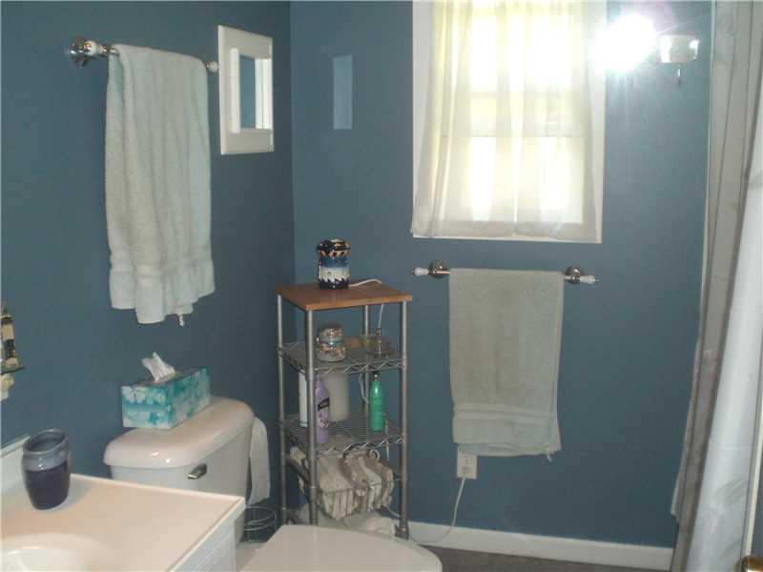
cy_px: 286
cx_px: 382
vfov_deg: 37.7
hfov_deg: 49.0
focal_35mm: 38
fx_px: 838
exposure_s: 1/60
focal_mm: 6.3
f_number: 3.1
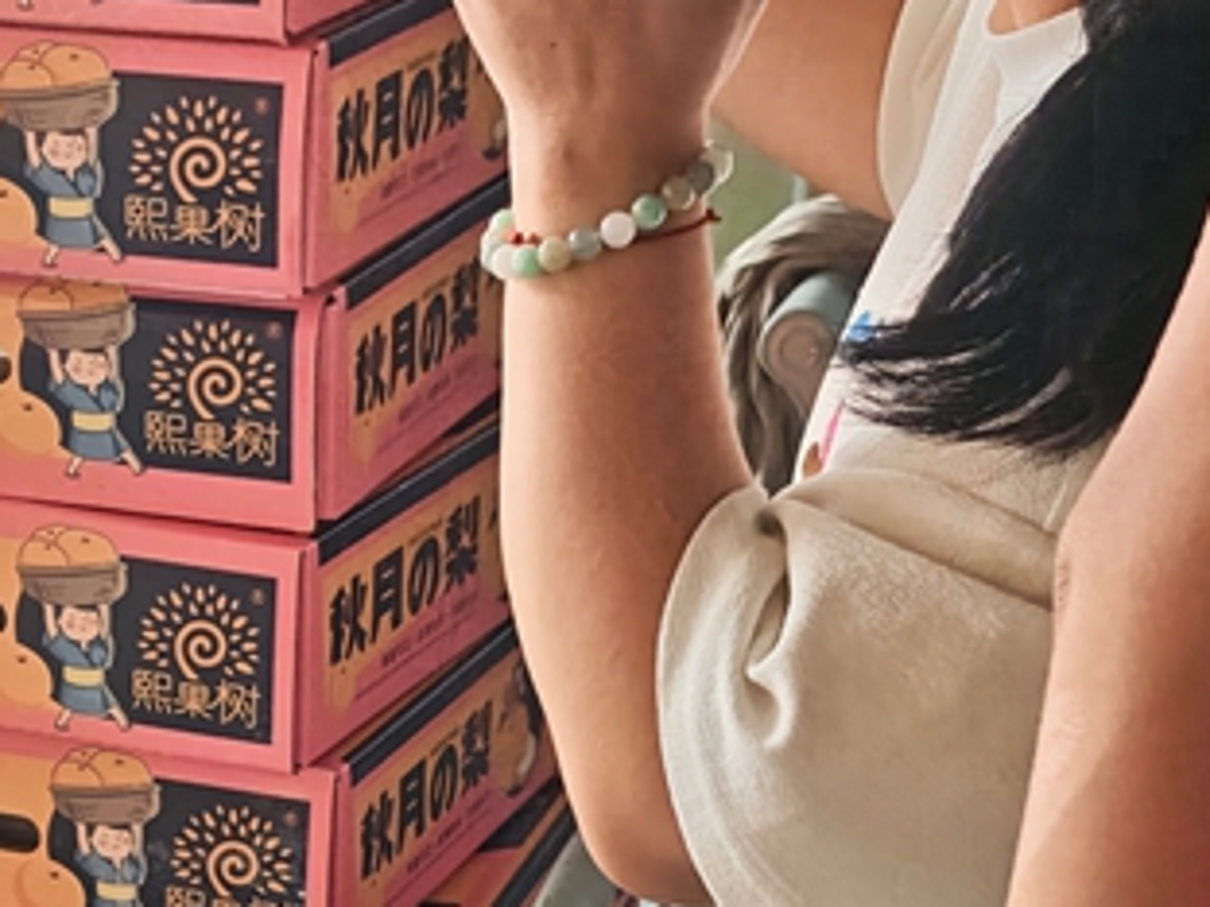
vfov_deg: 12.3
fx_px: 4125
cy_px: 1008
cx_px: -47
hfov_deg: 16.3
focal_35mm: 118
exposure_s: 1/1047
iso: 160
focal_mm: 6.55
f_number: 1.62
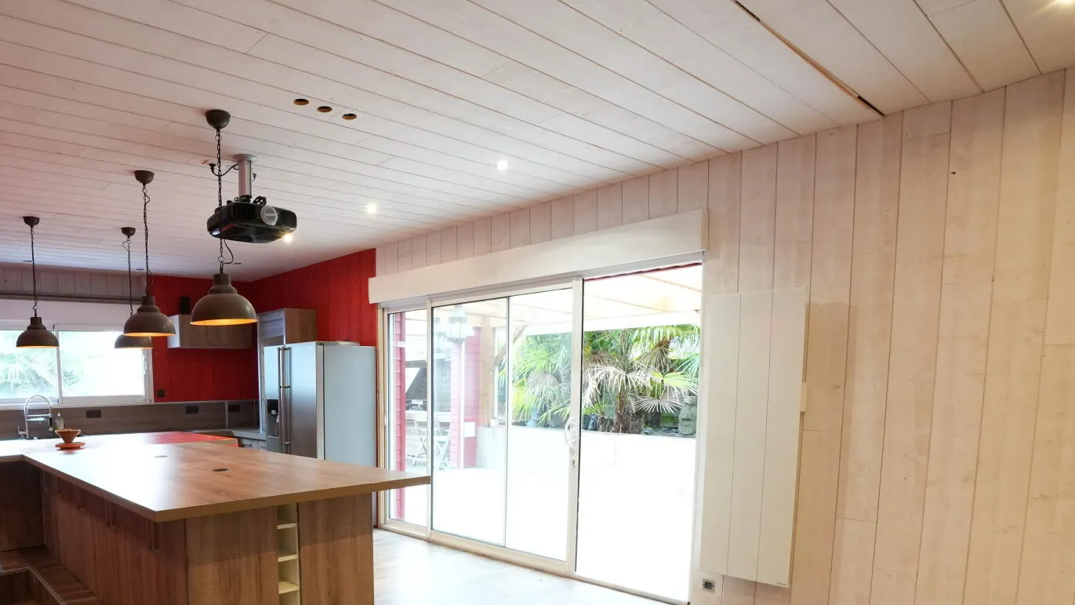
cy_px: 461
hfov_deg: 78.0
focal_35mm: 22
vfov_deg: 49.2
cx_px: 339
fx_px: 627
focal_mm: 10
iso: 2500
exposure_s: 1/13
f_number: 8
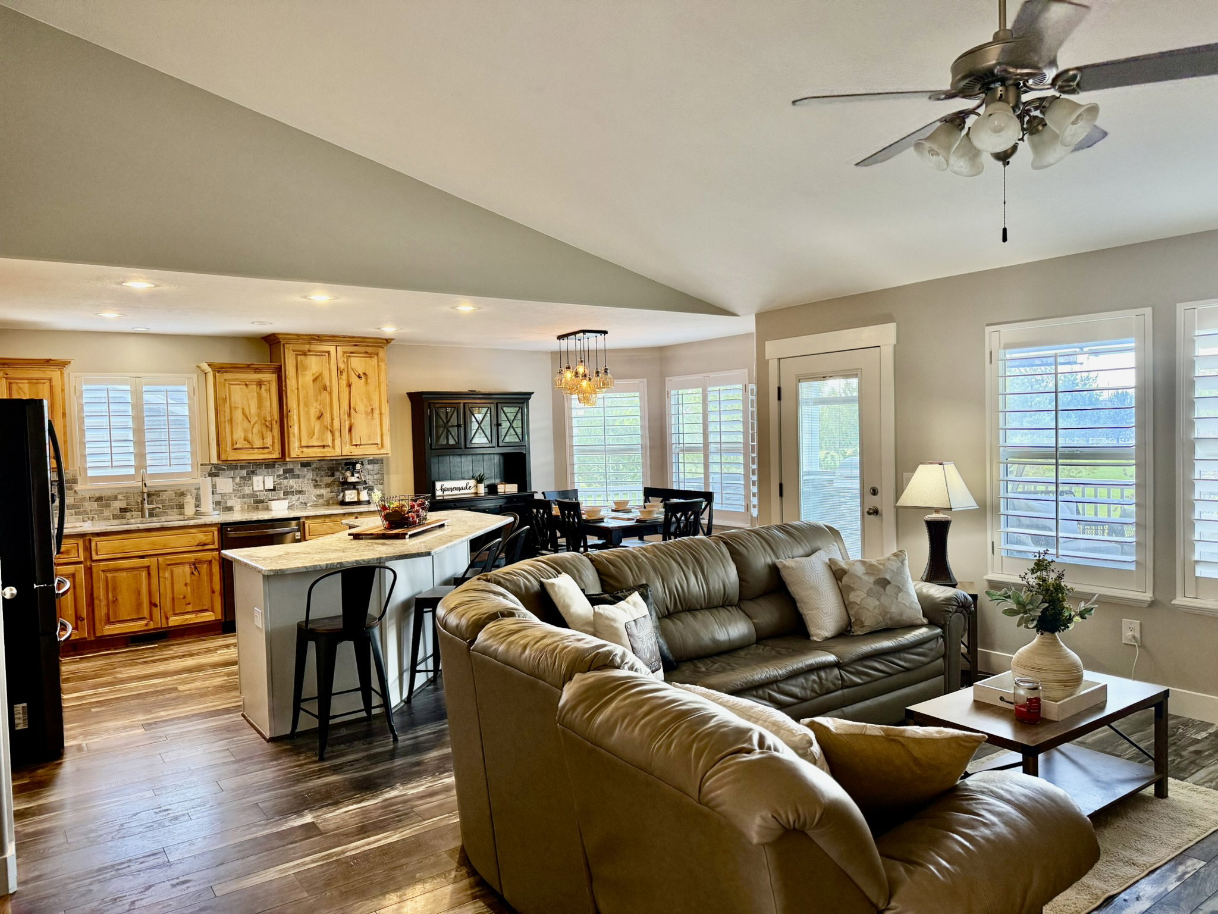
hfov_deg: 71.6
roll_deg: +1.6
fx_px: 844
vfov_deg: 56.8
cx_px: 609
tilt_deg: -2.0
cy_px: 457
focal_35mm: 24
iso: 200
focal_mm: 6.76
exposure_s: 1/133
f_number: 1.78
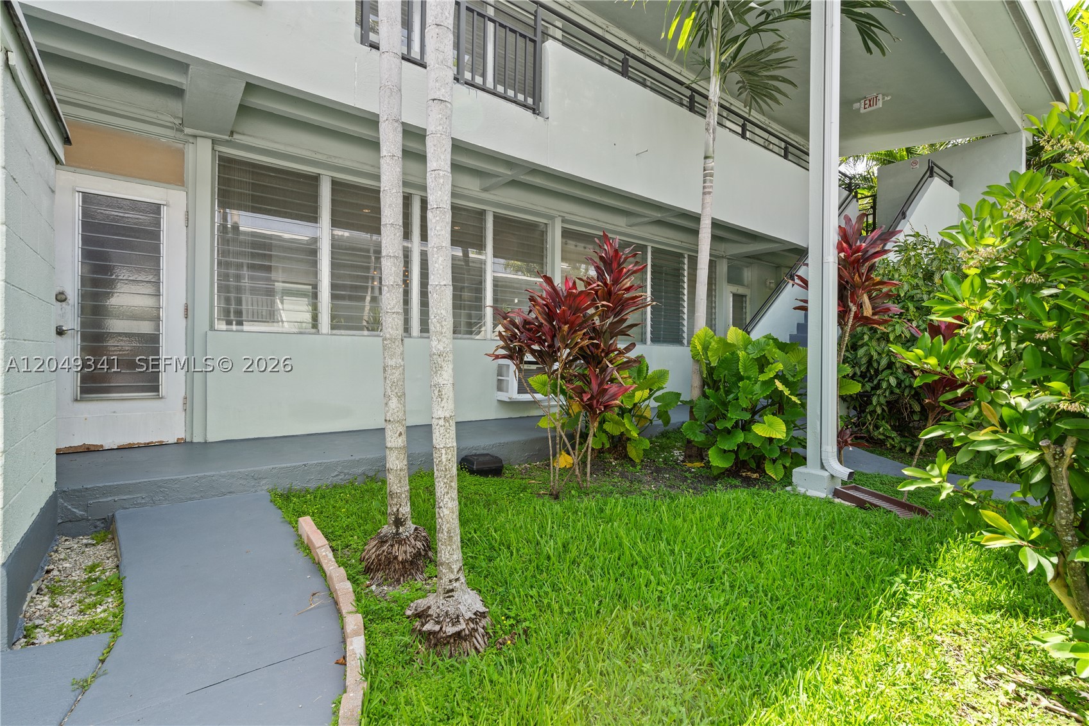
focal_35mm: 16
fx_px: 484
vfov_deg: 73.7
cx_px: 544
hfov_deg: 96.7
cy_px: 363
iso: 100
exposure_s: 1/50
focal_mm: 16
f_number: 9
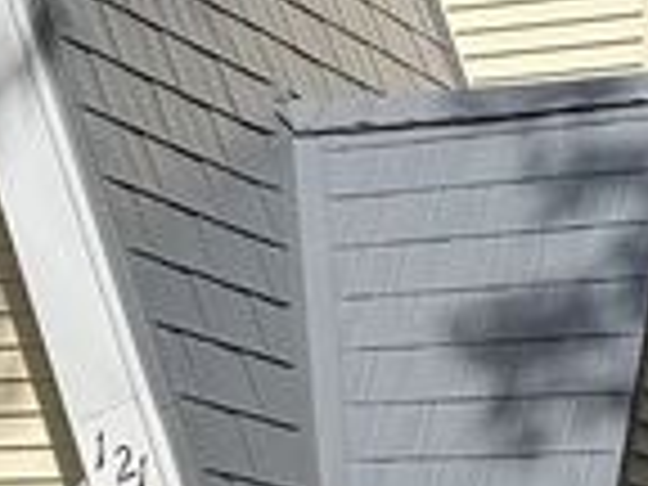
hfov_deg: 11.4
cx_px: -54
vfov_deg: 8.7
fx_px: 3201
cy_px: 400
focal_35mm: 171
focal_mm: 6.76
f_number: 1.78
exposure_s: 1/2415
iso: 80
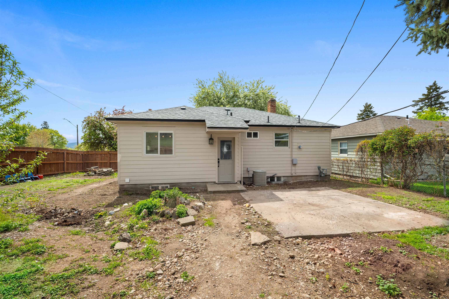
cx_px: 224
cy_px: 150
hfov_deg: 96.7
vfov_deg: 73.7
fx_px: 200
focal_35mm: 16
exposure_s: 1/60
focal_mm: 16
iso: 100
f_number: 8
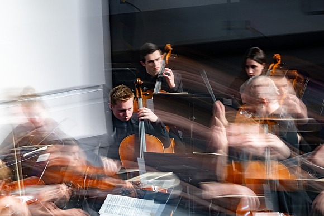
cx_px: 162
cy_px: 108
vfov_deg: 6.9
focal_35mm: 200
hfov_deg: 10.3
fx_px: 1800
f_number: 13
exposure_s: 1
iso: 100
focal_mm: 200
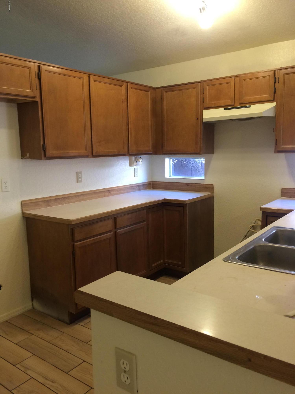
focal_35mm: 29
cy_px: 197
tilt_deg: -12.1
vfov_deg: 61.7
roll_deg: +1.4
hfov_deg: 48.2
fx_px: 330
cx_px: 148
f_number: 2.2
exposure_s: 1/30
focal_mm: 4.15
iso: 100
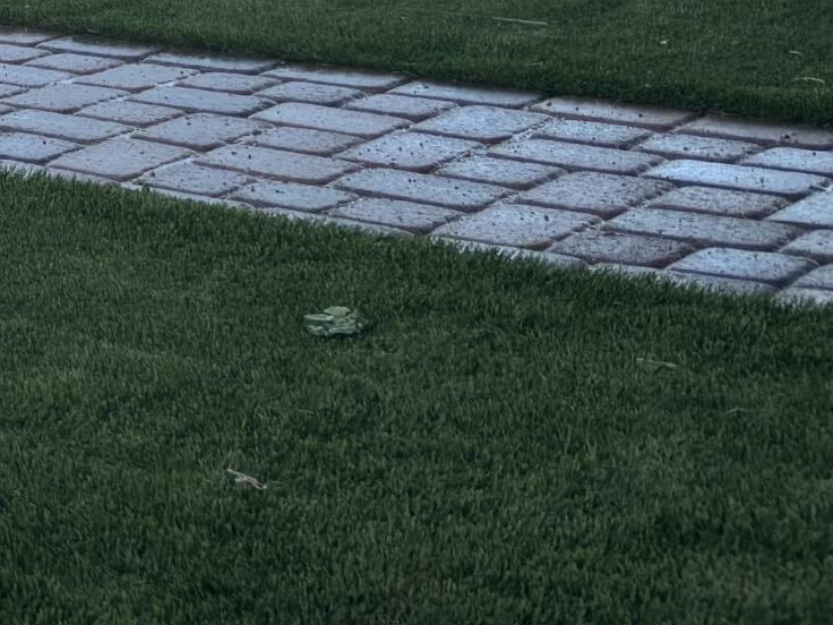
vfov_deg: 13.3
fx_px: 2551
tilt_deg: -9.5
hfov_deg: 14.9
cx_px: -862
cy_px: -285
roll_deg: -0.7
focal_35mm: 106
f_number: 1.6
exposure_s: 1/1037
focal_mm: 5.96
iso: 50
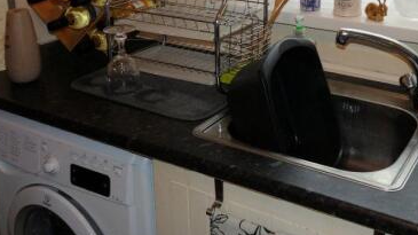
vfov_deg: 24.3
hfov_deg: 43.1
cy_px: 2
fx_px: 521
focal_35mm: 47
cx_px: 282
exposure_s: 1/30
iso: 100
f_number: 2.8
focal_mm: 4.8
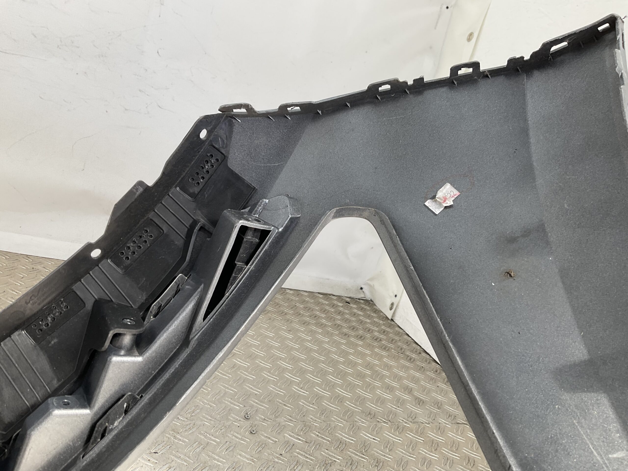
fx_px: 526
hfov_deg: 61.7
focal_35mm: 29
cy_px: 236
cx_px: 314
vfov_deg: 48.2
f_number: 1.8
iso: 16
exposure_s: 1/129
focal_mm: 3
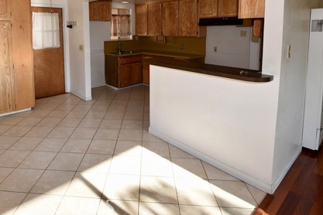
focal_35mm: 23
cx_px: 124
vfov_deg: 52.5
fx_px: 206
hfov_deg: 75.0
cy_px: 52
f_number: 5.6
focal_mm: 15
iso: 250
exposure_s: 1/125
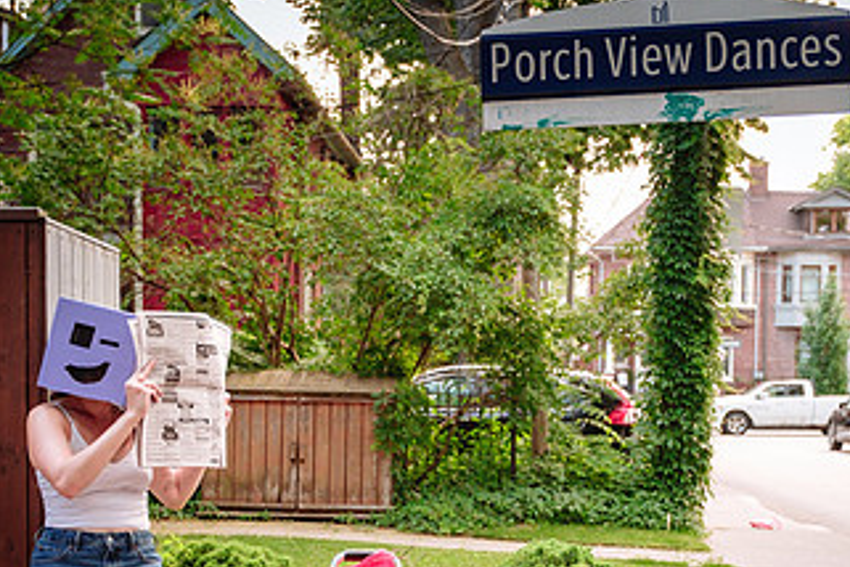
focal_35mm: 63
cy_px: 455
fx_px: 1487
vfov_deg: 21.3
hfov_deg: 31.9
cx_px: 432
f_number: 1.8
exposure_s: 1/640
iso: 500
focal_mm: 20.8
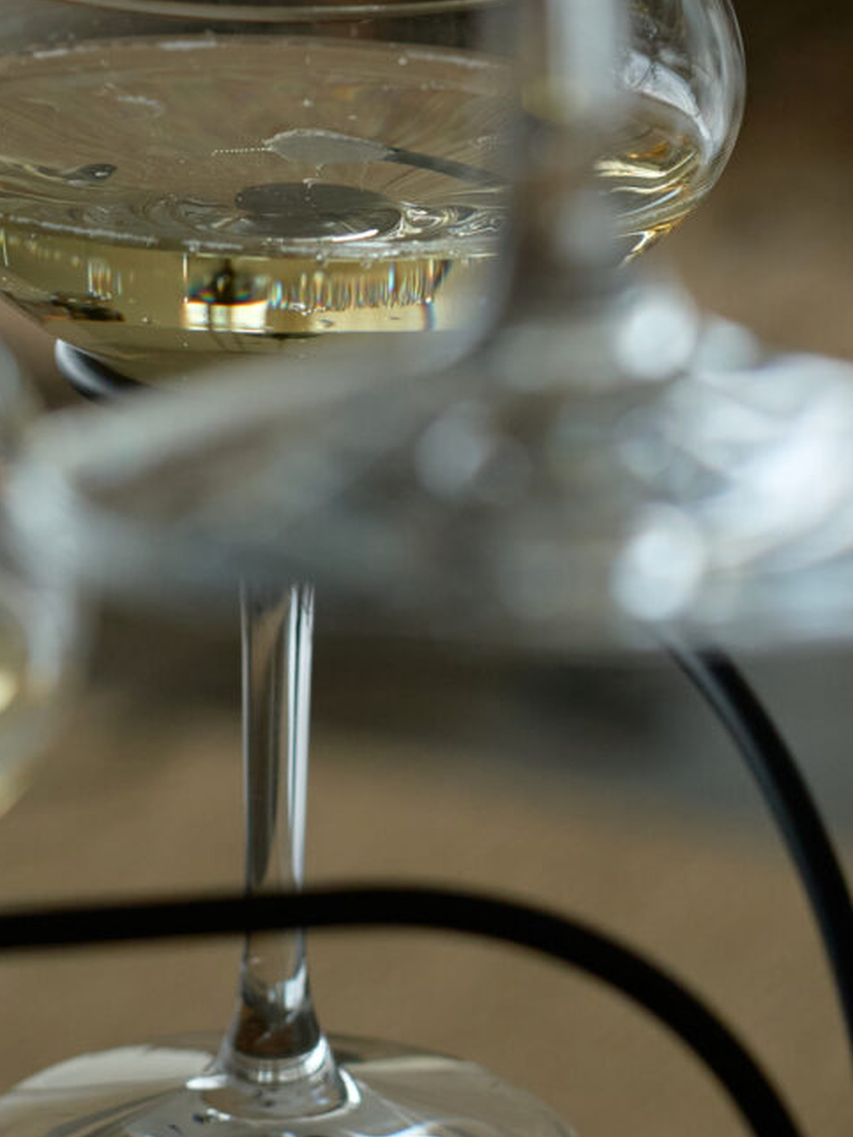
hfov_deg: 7.8
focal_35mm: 191
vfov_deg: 10.3
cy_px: 263
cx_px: 199
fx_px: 6275
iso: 640
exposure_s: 1/640
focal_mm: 50
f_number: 4
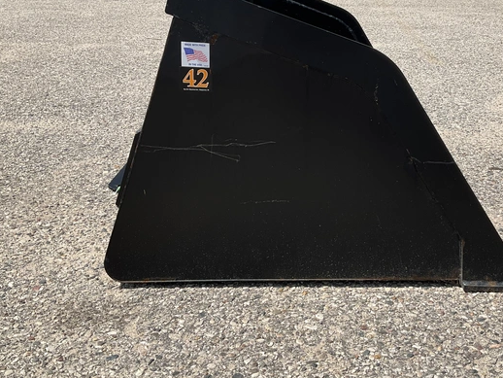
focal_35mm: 42
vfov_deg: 34.3
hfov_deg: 44.4
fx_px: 611
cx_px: 314
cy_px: 155
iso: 25
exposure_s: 1/2227
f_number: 1.8
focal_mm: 3
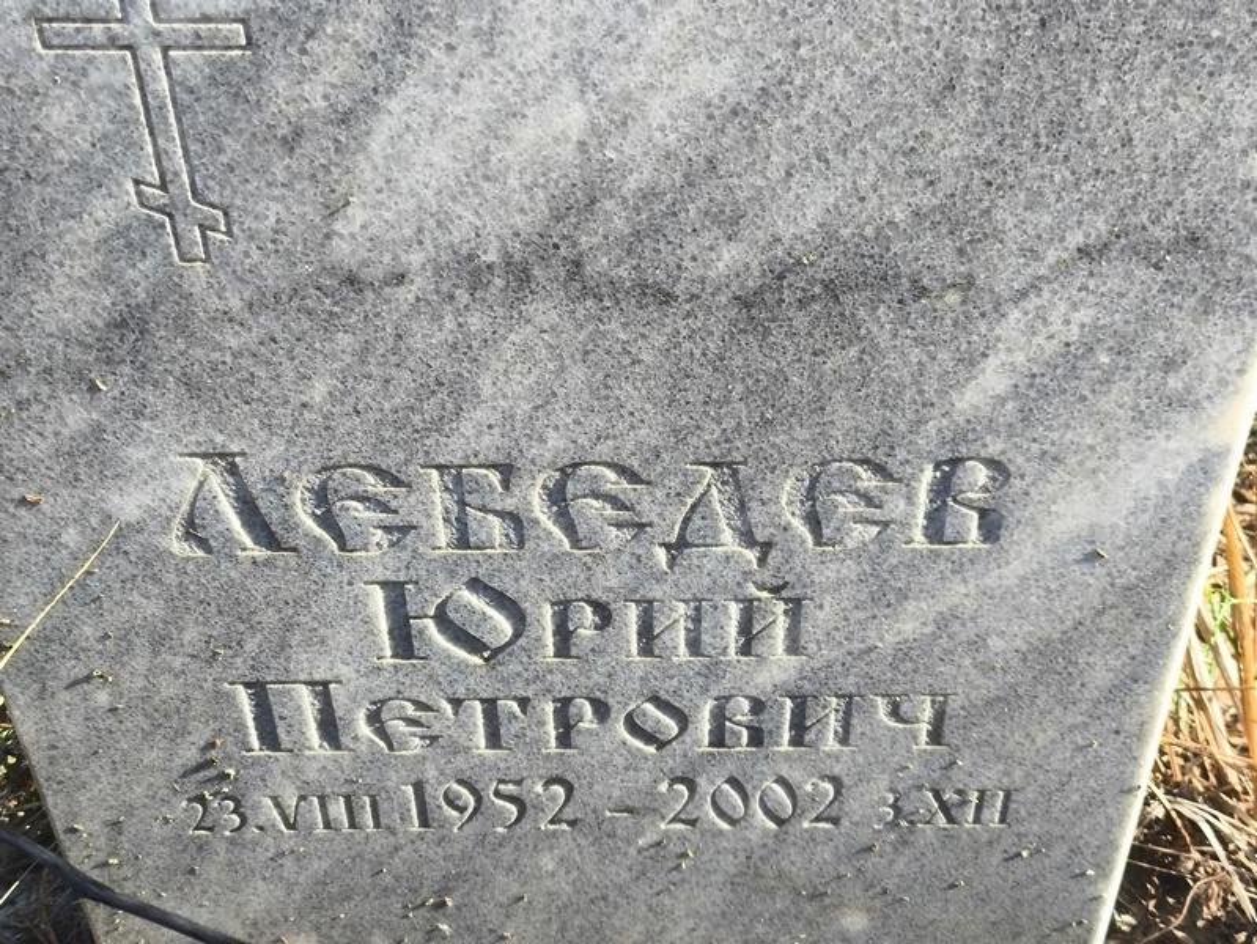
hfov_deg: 38.2
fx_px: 1816
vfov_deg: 29.1
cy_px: 472
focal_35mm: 50
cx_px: 628
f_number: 1.7
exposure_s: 1/300
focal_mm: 4.71
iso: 50
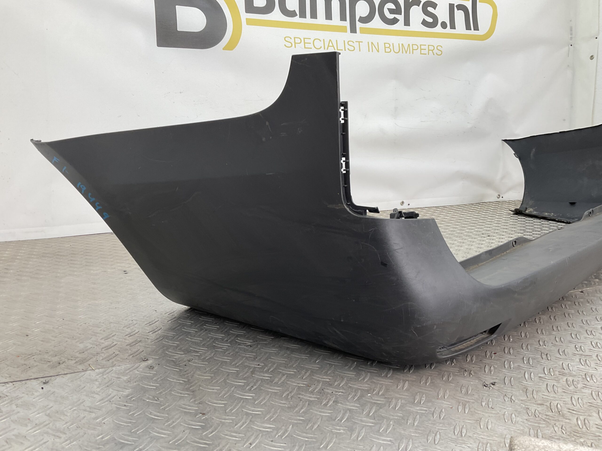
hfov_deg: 61.7
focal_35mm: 29
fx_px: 504
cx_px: 301
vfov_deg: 48.2
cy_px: 226
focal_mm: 3
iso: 20
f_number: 1.8
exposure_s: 1/100
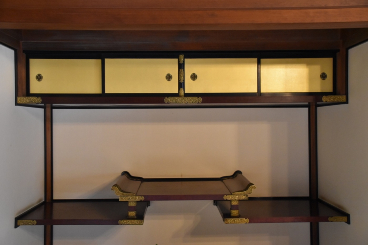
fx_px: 429
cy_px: 122
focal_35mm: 42
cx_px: 184
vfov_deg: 31.9
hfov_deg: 46.4
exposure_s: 1/60
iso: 3200
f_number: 4
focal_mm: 28
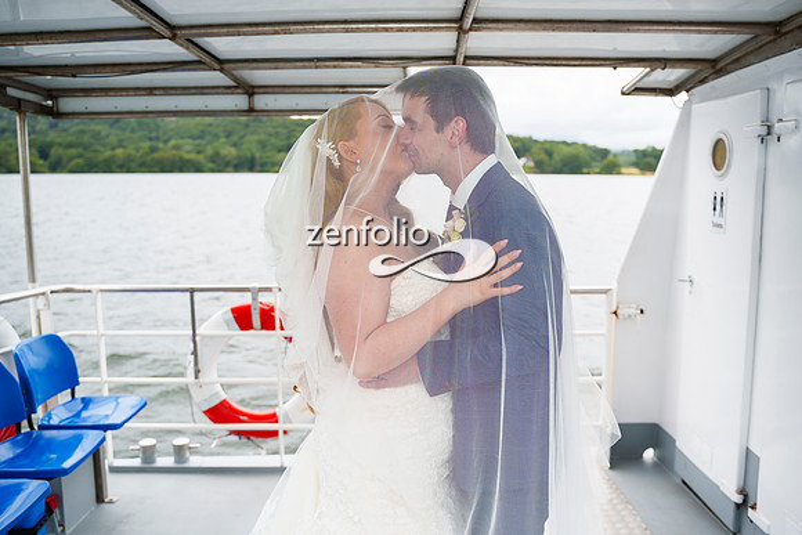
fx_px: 668
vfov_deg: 43.6
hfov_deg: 61.9
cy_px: 253
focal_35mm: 30
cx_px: 414
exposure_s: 1/250
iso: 250
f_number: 2.8
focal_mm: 28
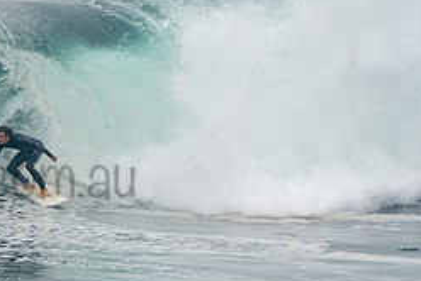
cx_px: -44
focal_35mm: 1402
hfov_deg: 1.5
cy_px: 158
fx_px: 16415
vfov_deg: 1.0
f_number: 5.6
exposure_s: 1/1250
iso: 360
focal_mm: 400
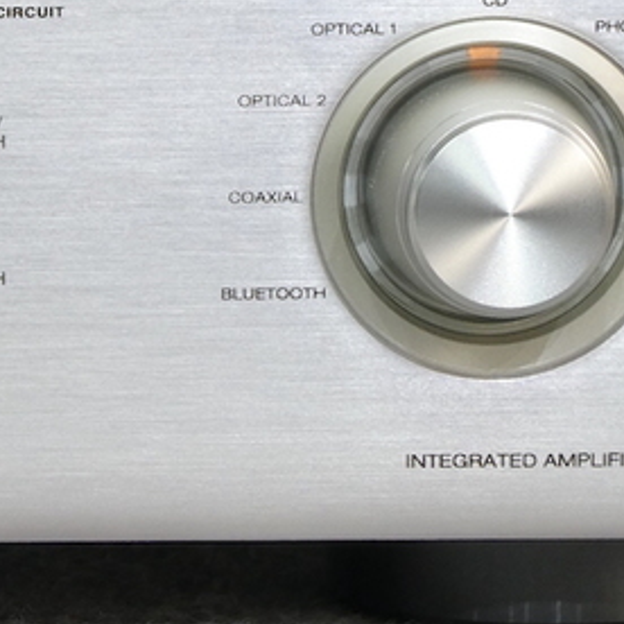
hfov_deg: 5.0
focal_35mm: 353
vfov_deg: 5.0
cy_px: 158
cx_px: -36
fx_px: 7199
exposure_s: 1/13
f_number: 5.1
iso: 200
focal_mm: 20.6
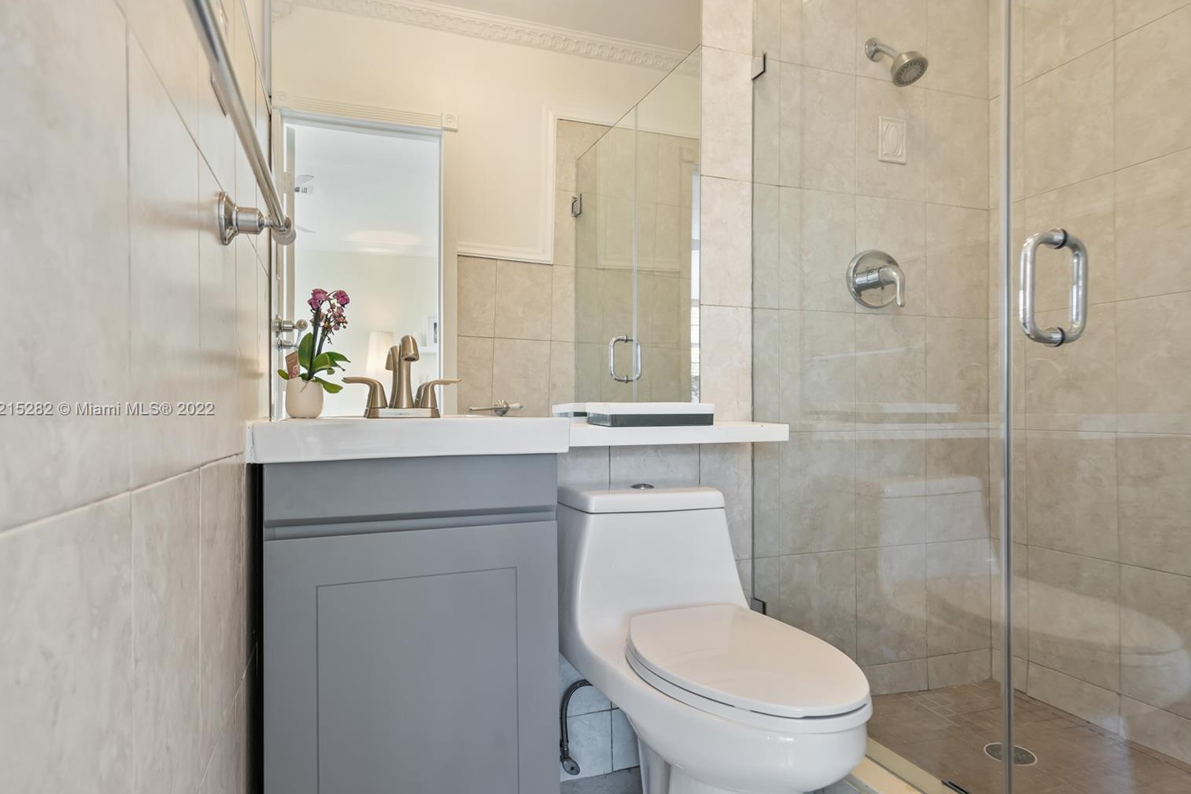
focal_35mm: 20
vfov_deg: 61.9
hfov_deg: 84.0
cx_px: 590
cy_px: 410
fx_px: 662
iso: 640
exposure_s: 1/1.67
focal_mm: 19
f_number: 8
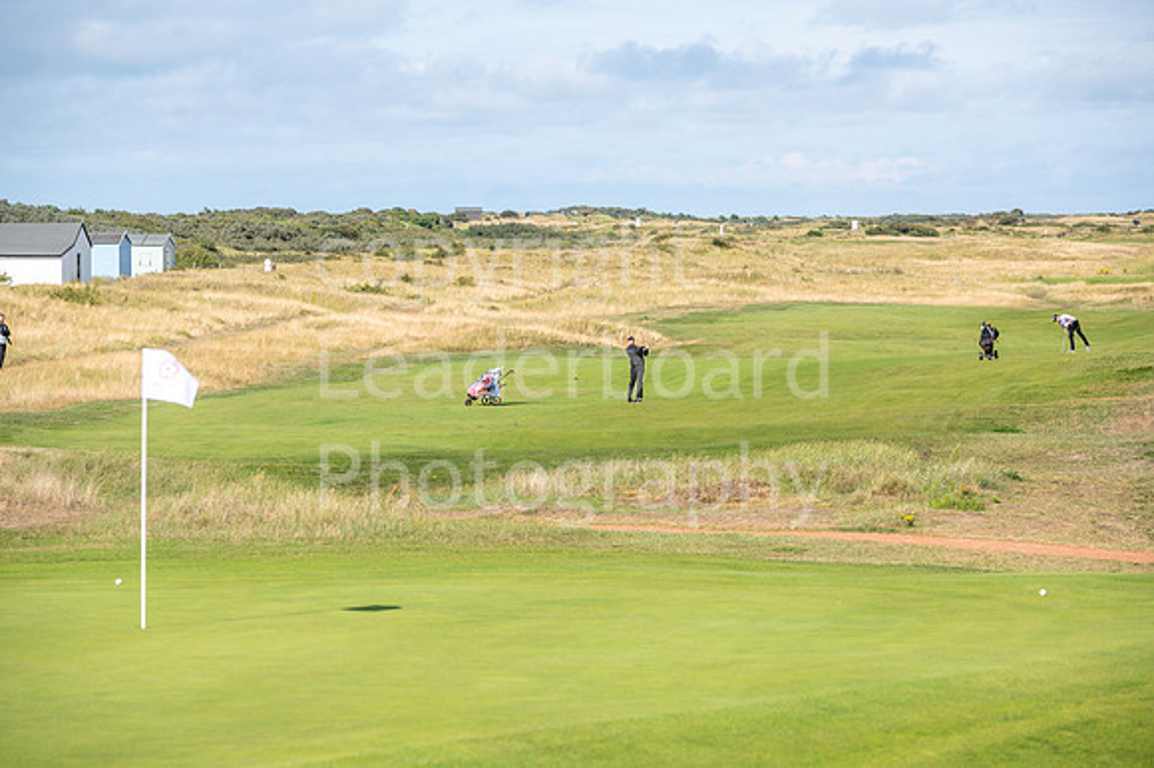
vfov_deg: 8.8
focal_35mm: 155
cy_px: 384
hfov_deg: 13.3
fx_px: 4966
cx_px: 577
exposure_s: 1/640
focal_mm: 155
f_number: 6.3
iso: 100
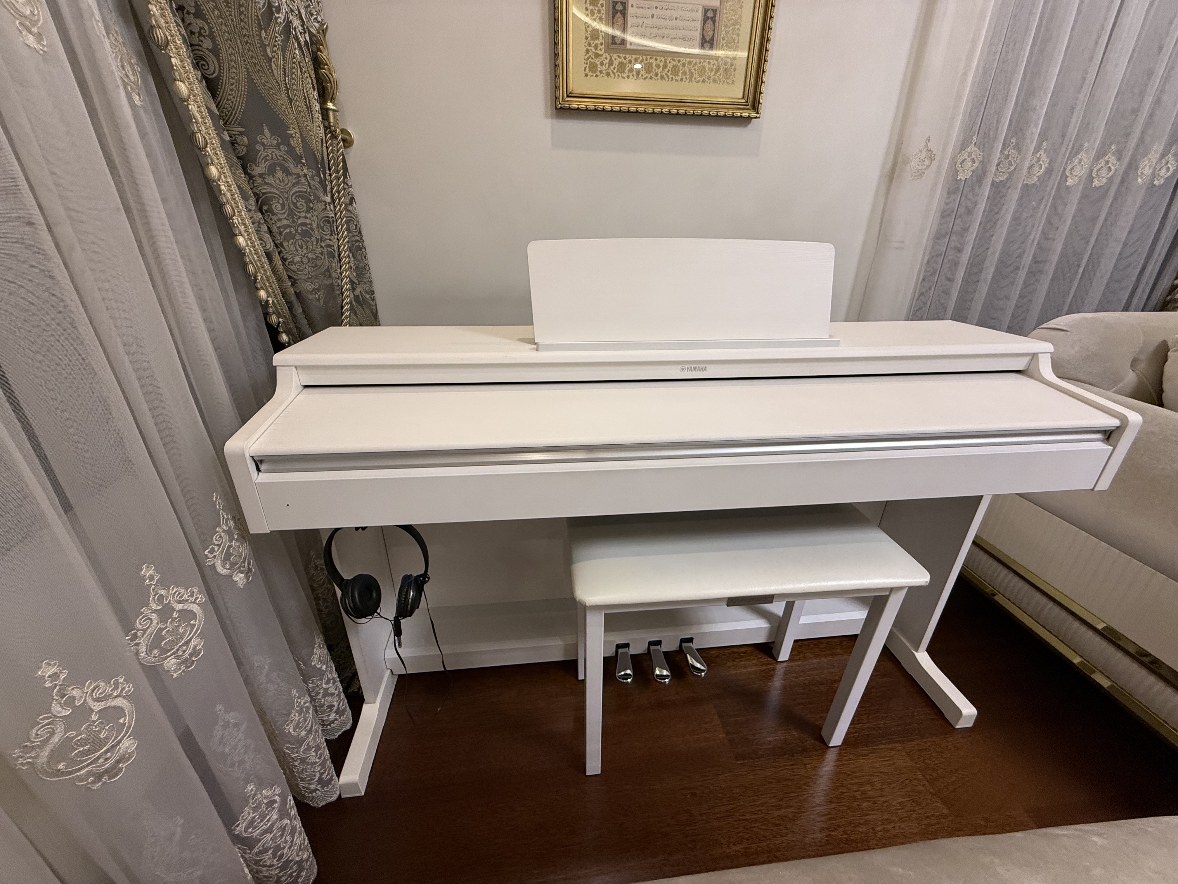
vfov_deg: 85.7
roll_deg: +0.0
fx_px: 476
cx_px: 589
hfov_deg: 102.1
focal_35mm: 14
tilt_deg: -24.6
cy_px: 442
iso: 250
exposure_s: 1/100
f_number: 2.2
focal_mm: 2.22
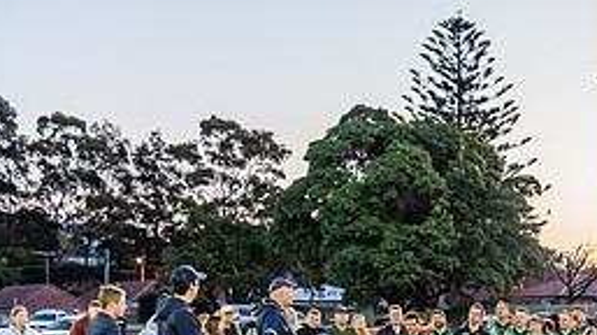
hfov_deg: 22.3
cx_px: 660
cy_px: 413
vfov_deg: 13.0
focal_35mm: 90
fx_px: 1423
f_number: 4
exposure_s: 1/100
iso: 1250
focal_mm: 38
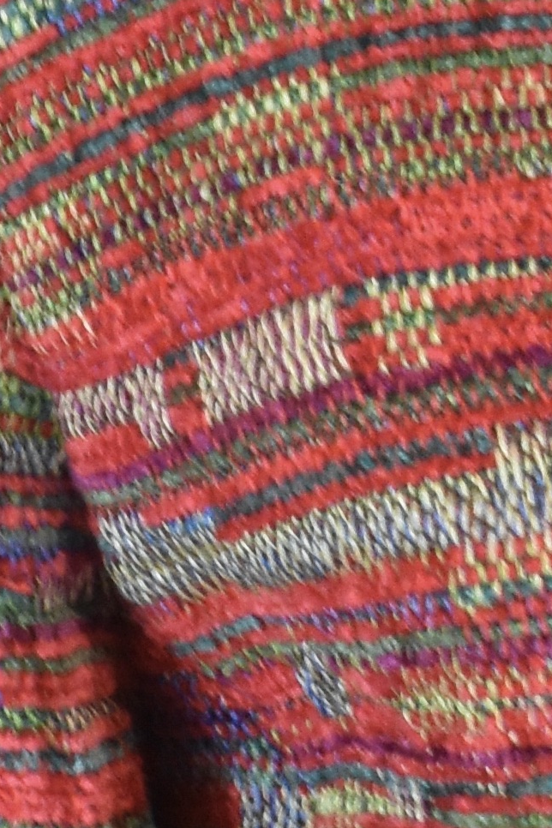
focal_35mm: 261
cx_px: 615
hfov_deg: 5.2
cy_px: 664
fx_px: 6003
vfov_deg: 7.9
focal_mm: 28
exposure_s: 1/30
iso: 1600
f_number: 13
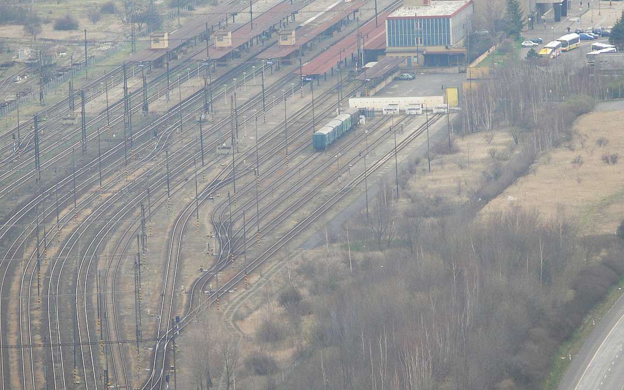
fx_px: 8808
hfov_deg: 4.1
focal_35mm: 518
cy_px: 149
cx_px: 288
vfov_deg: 2.5
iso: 100
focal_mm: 88.8
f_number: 4
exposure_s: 1/100
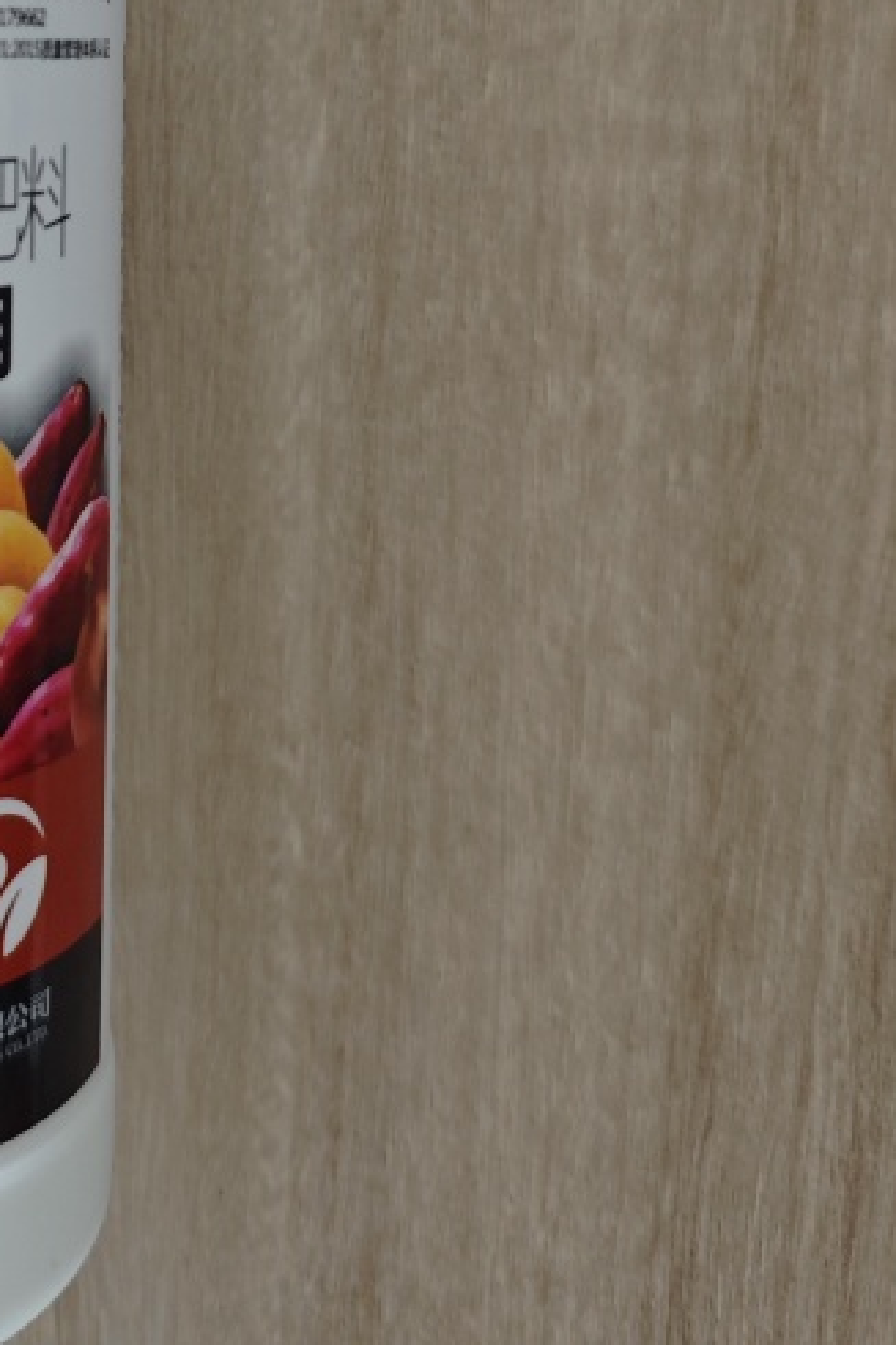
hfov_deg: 24.0
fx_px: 1943
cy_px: 48
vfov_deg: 35.2
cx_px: -132
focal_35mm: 52
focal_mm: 6.55
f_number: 1.6
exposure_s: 1/33.3
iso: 800
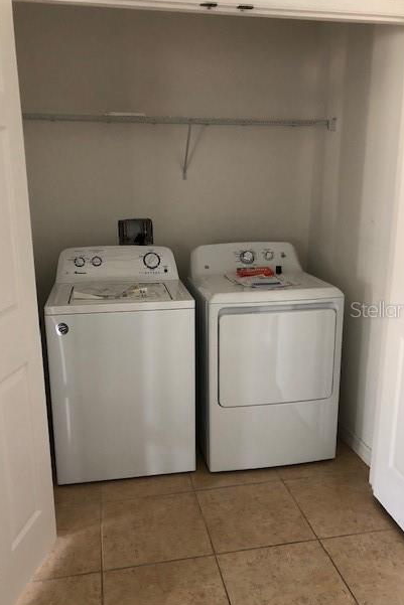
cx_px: 204
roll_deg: +0.0
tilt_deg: -14.3
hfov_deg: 42.3
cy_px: 309
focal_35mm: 31
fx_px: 521
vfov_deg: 60.3
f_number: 1.8
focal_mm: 3.99
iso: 50
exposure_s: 1/15
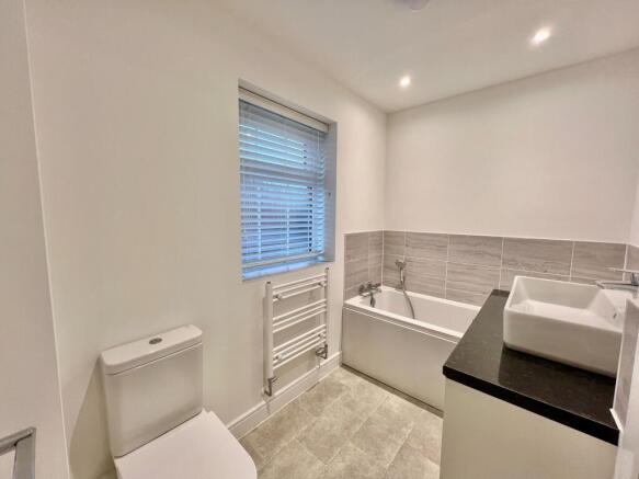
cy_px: 240
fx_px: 240
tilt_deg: -6.1
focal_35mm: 13
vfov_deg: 89.9
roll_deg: -0.5
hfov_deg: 106.2
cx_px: 320
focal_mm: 1.57
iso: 64
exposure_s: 1/100
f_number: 1.8
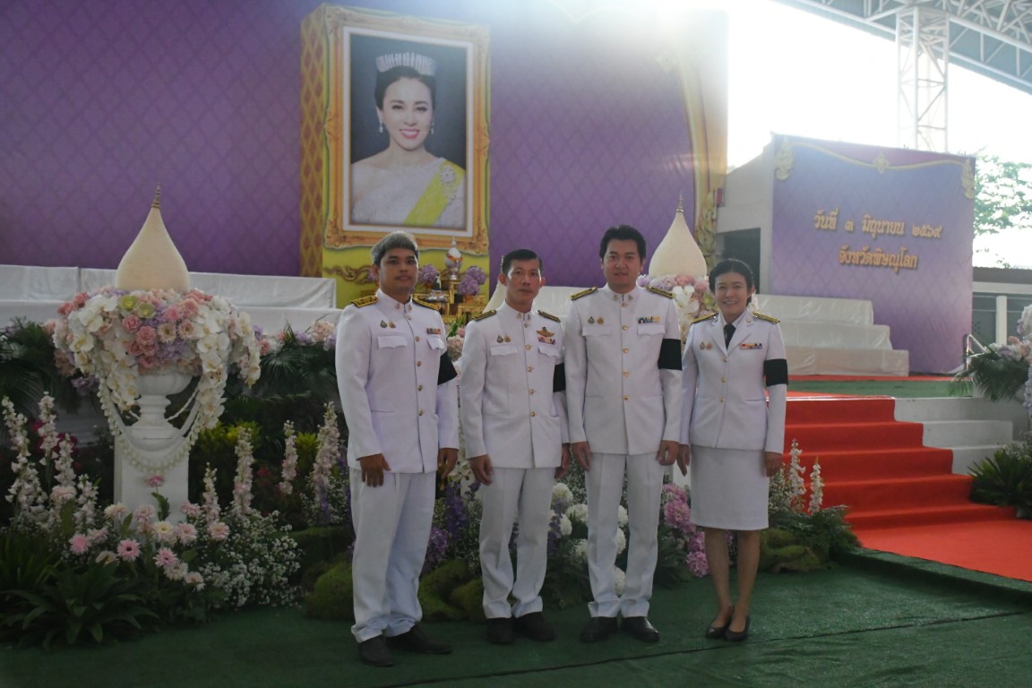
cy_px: 344
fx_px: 1147
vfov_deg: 33.4
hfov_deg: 48.5
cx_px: 516
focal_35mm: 40
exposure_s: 1/5000
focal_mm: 27
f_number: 4
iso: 6400
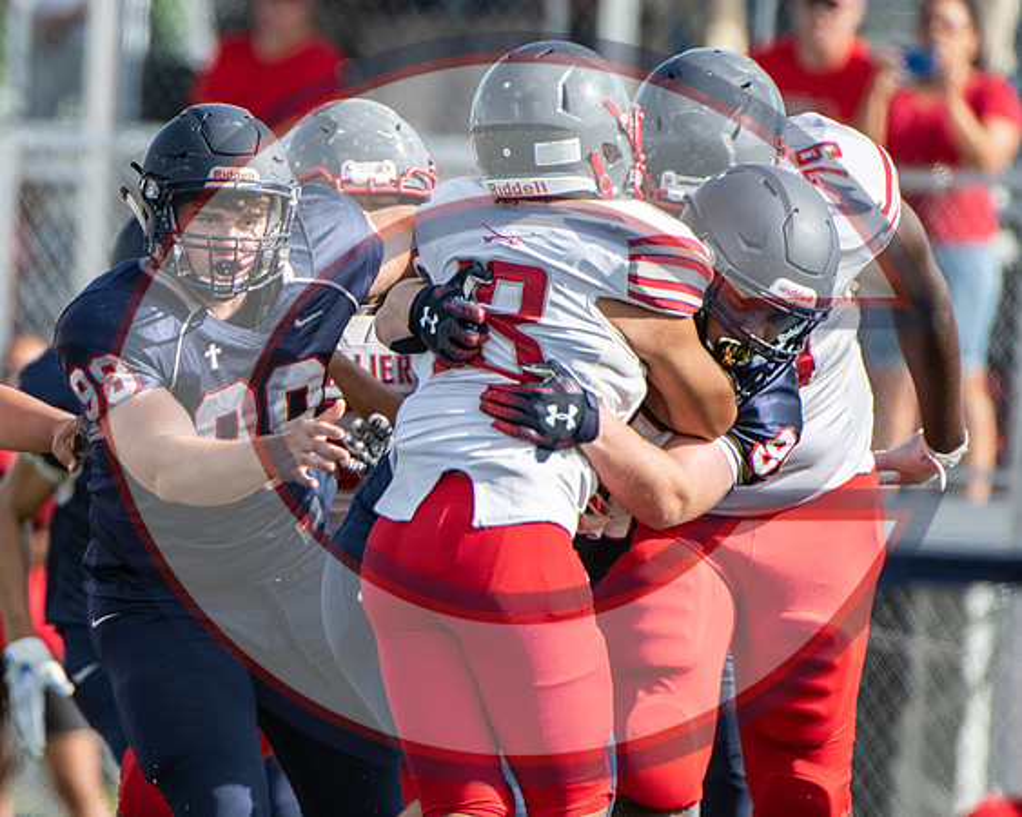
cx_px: 79
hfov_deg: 2.3
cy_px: 493
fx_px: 25572
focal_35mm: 846
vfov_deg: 1.8
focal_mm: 400
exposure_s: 1/1000
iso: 200
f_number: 4
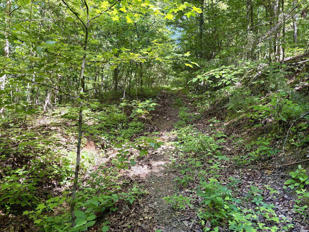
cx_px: 154
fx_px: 232
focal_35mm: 26
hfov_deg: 67.3
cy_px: 116
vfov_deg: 53.1
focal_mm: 5.96
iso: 100
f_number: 1.6
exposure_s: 1/196
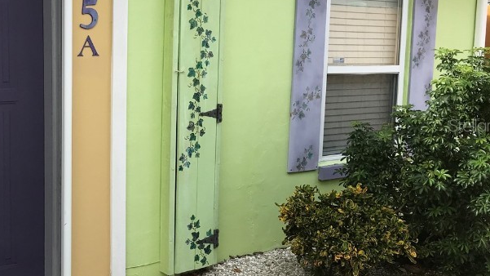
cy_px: 125
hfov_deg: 38.6
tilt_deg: -7.5
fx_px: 676
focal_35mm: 52
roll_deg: +0.0
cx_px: 108
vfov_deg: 23.0
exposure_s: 1/805
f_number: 1.8
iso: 20
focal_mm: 3.99
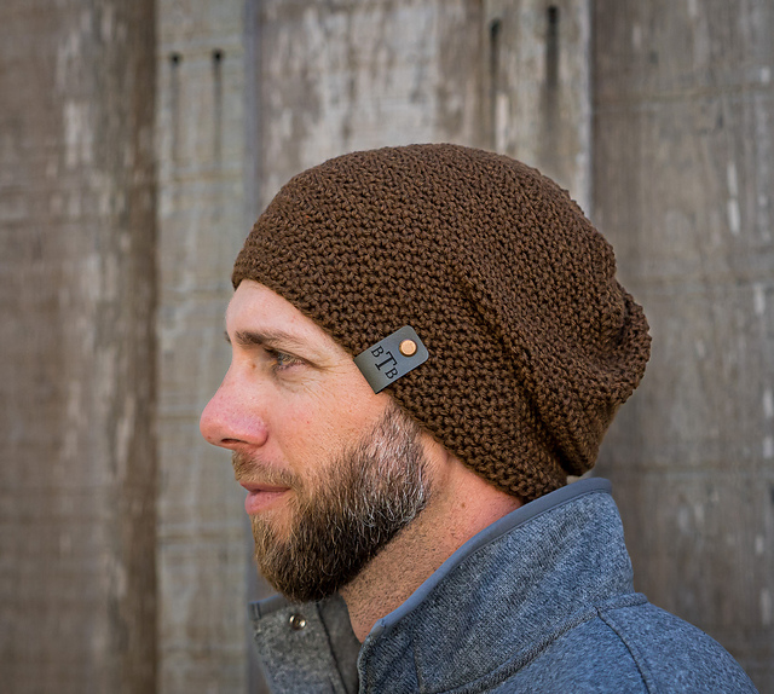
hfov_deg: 14.4
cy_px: 418
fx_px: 3068
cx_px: 394
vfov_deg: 12.9
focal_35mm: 128
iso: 1000
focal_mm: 59
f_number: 2.8
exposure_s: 1/1250
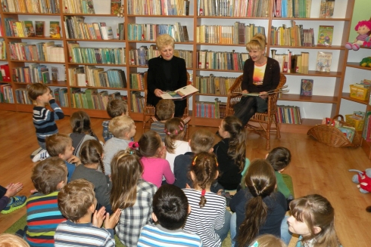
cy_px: 133
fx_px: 361
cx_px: 185
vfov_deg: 37.9
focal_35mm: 35
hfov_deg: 54.4
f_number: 3.2
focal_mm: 5.8
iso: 110
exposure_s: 1/30
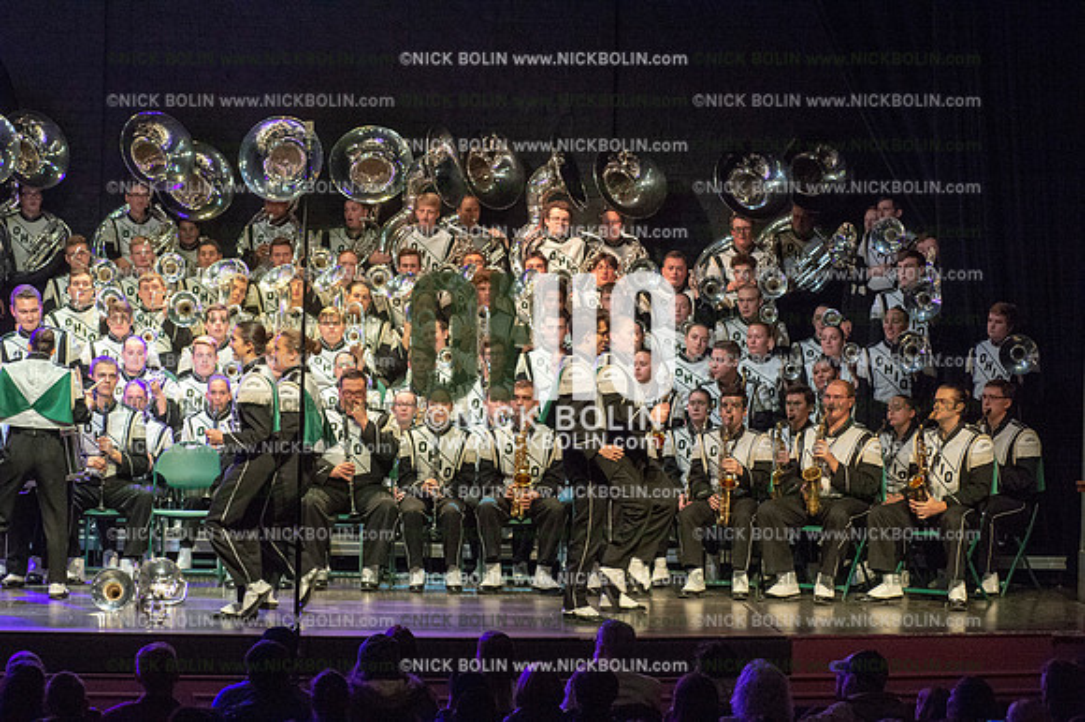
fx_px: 4669
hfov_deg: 13.3
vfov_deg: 8.8
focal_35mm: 155
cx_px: 542
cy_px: 361
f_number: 7.1
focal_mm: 155
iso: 8000
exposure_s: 1/200
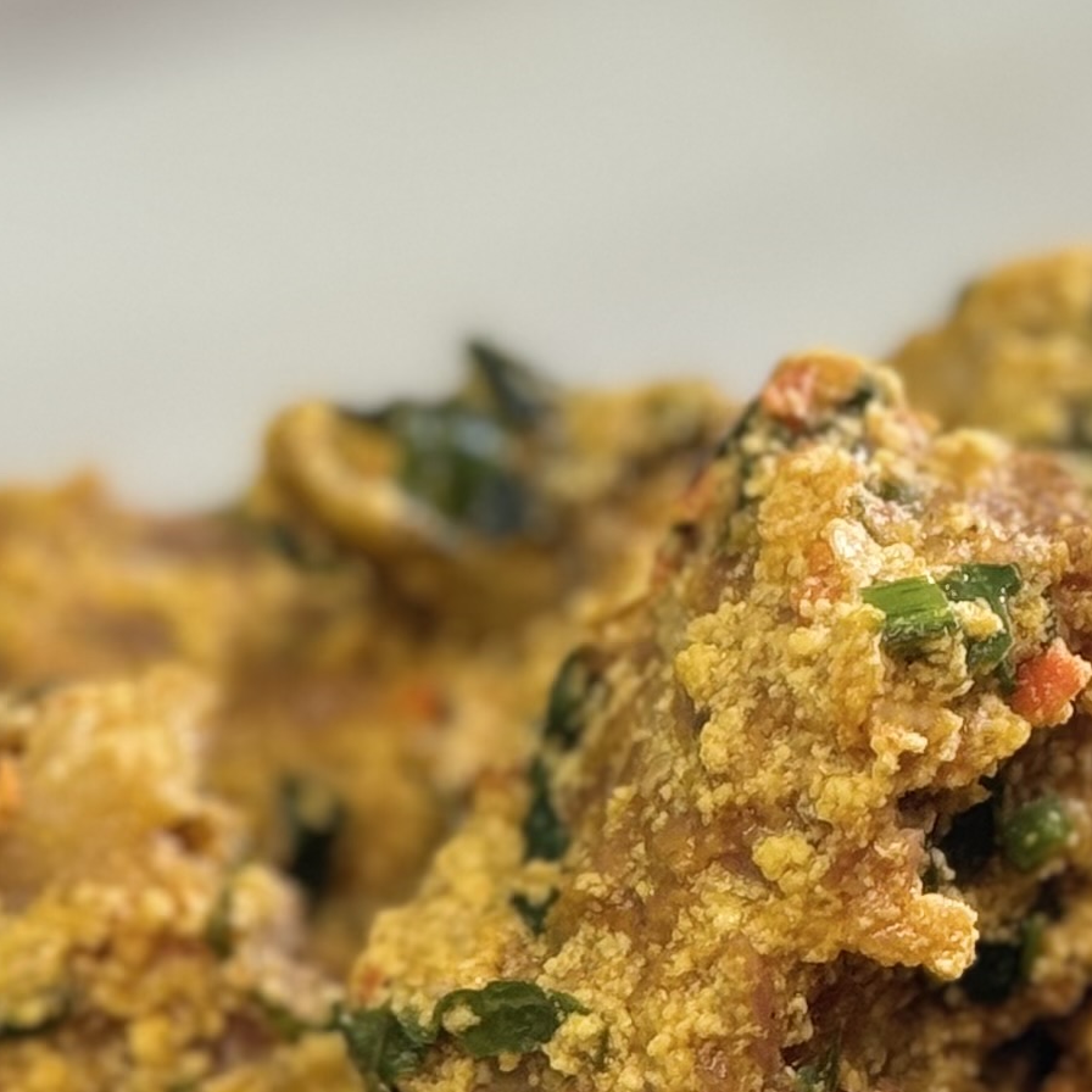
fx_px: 6817
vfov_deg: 9.1
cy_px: 1227
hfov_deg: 9.1
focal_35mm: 191
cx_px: 1226
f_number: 1.78
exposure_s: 1/50
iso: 125
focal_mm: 6.76
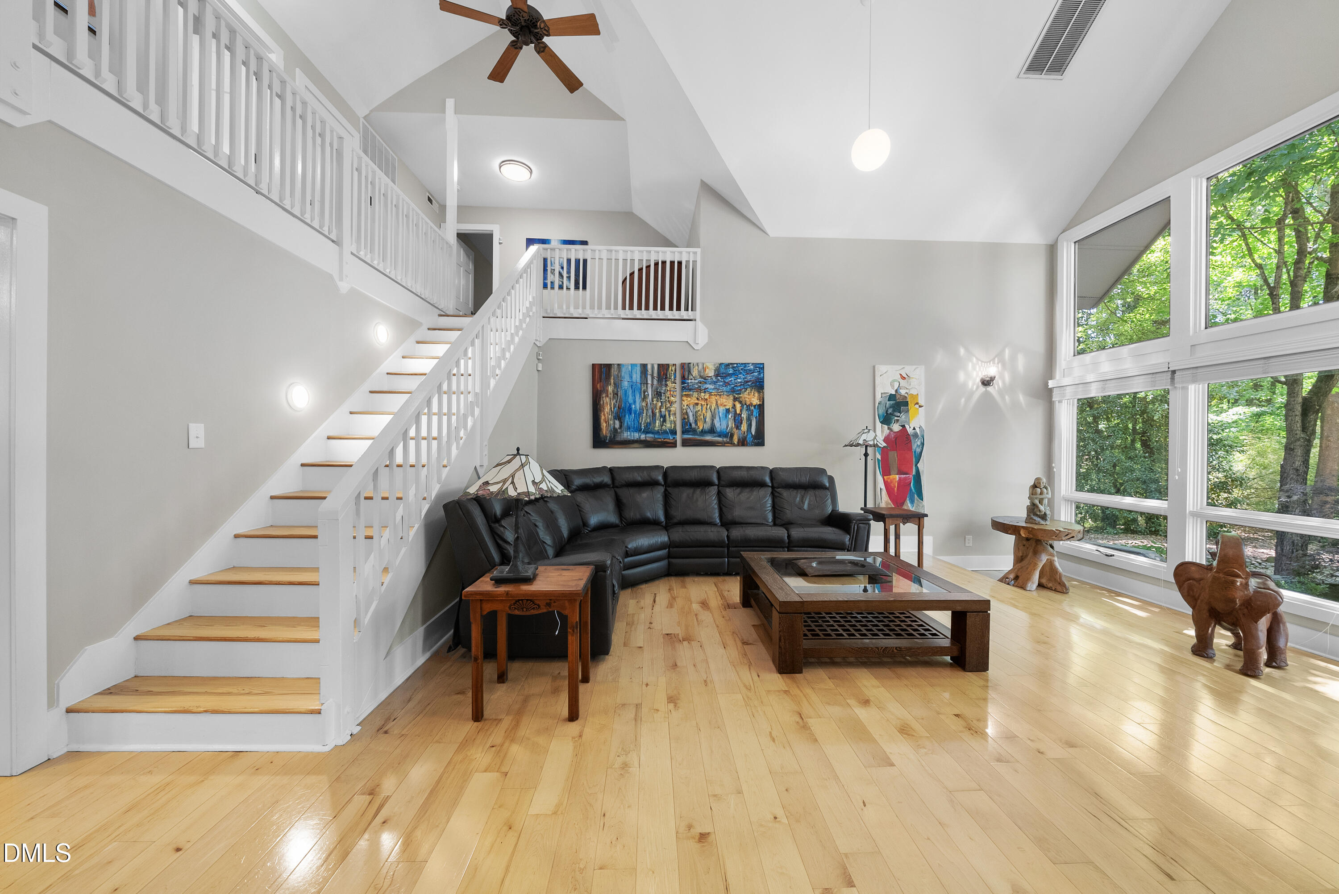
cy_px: 447
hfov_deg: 112.6
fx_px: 447
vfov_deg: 90.1
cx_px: 670
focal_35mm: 12
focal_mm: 12
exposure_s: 1/6
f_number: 7.1
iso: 800
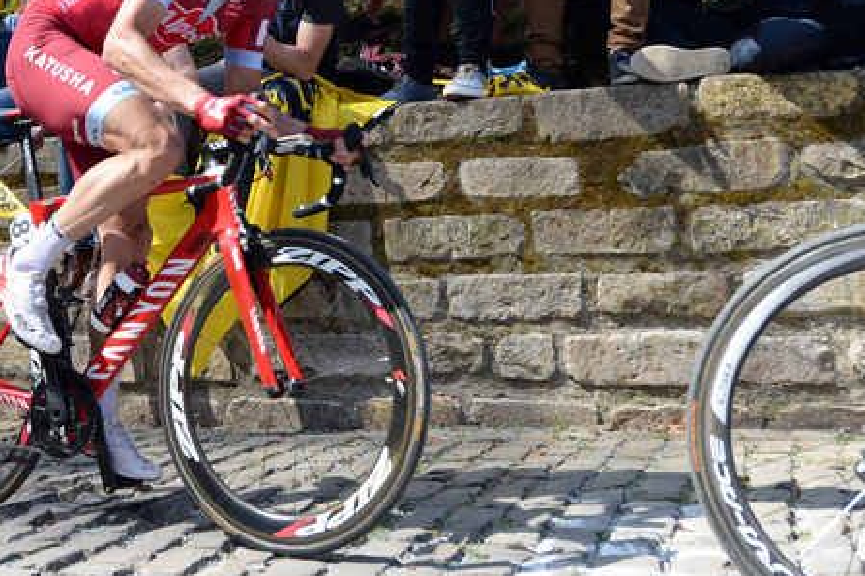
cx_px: 215
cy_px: 109
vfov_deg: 24.2
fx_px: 1321
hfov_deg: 35.4
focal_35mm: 55
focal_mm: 24
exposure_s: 1/1000
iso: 400
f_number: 5
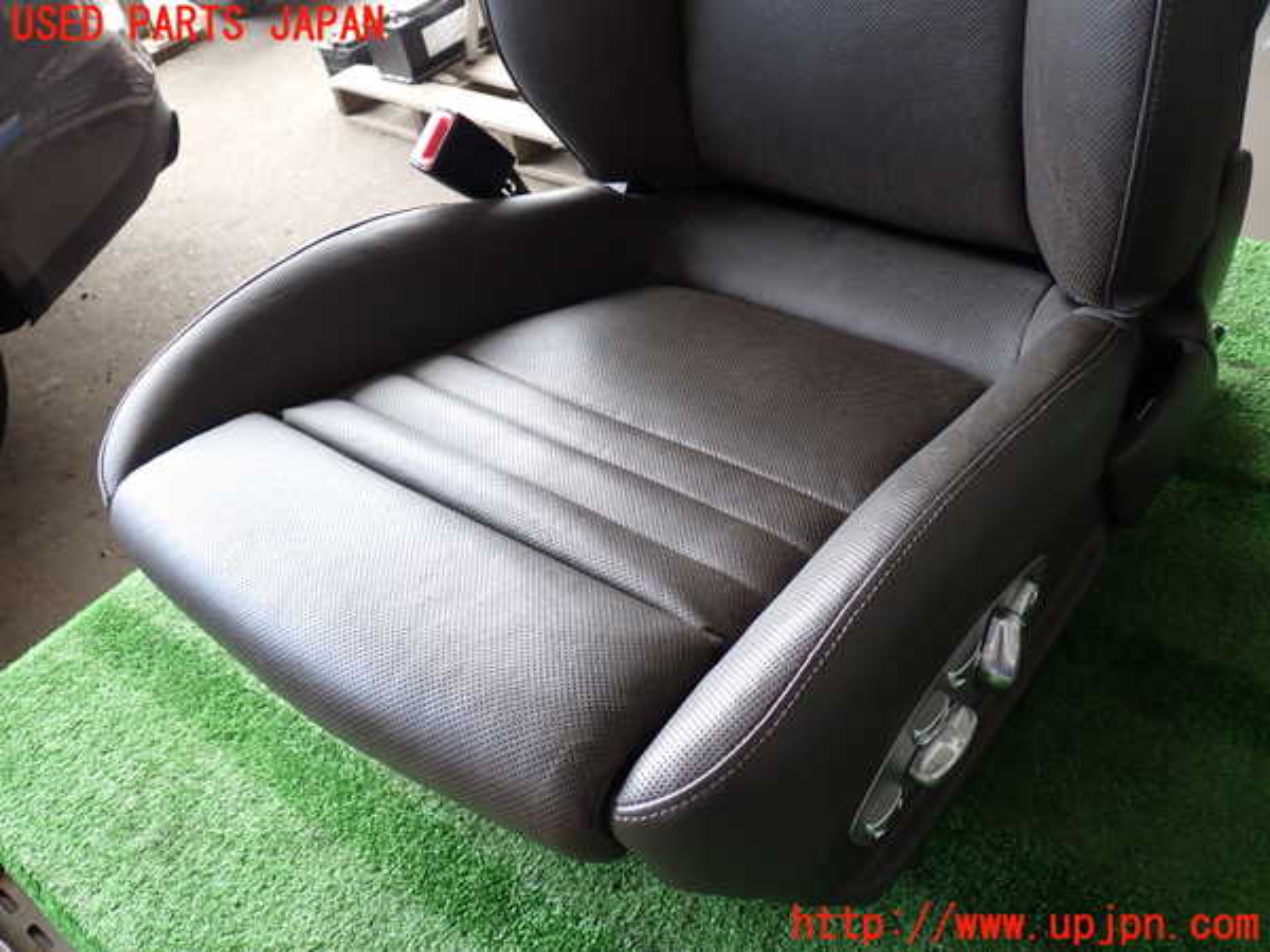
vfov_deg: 44.2
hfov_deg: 56.8
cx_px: 635
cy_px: 476
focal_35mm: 32
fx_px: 1174
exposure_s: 1/60
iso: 160
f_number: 2.4
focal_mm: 5.79
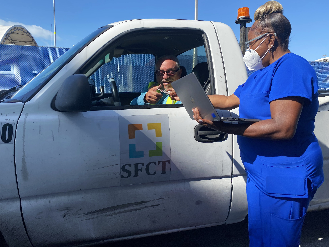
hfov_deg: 65.3
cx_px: 170
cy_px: 119
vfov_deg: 51.3
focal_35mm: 27
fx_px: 257
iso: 32
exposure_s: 1/1808
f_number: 1.8
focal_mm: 4.25
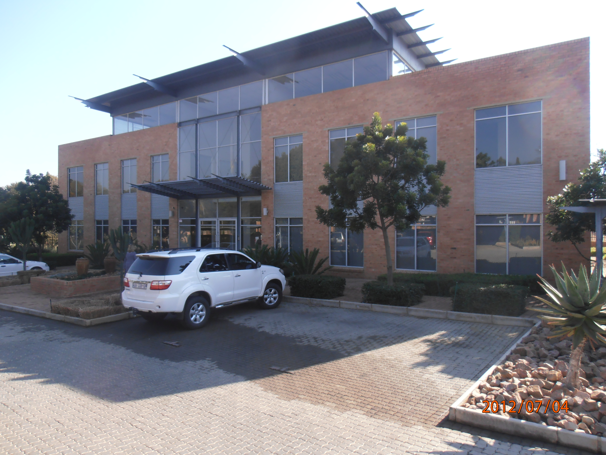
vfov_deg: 56.8
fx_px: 420
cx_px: 303
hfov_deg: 71.6
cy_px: 228
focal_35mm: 24
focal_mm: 4.2
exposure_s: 1/320
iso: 80
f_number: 3
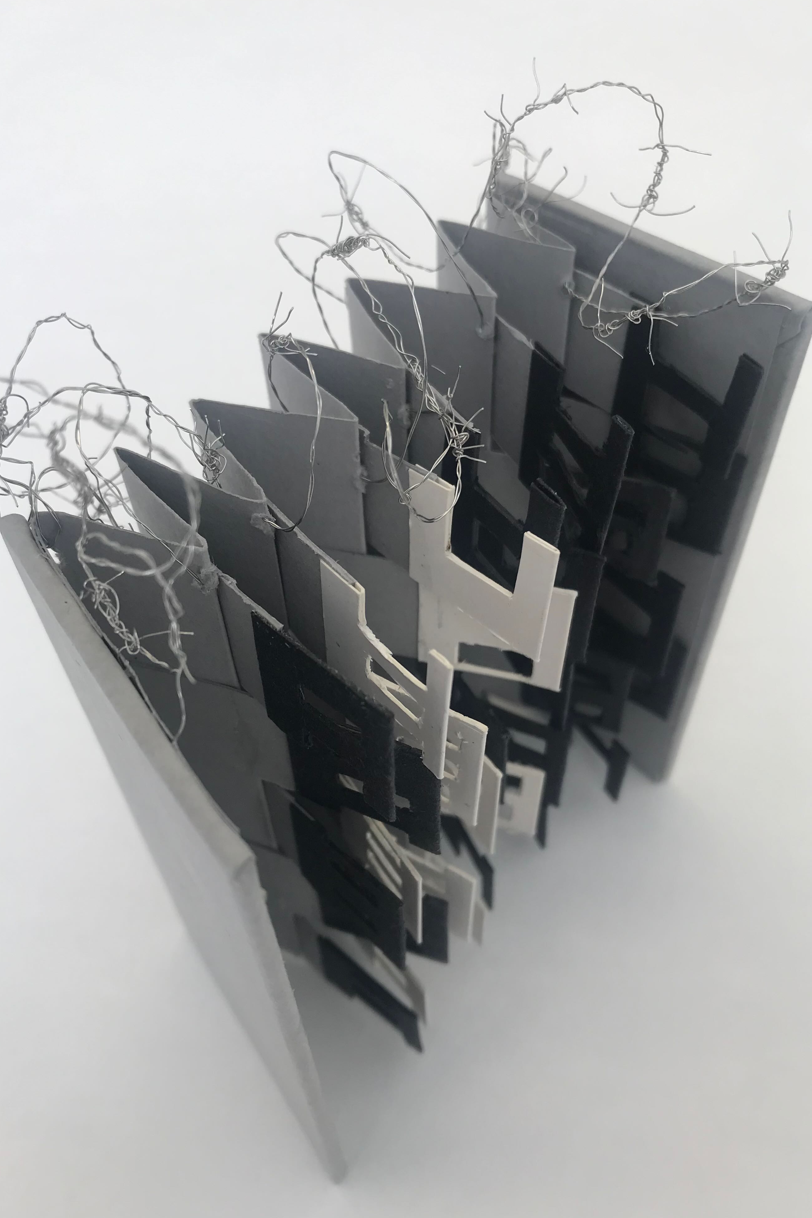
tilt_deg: -49.4
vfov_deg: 61.9
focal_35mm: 30
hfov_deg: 43.6
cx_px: 392
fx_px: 1015
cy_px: 608
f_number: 1.8
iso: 20
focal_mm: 3.99
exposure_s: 1/148
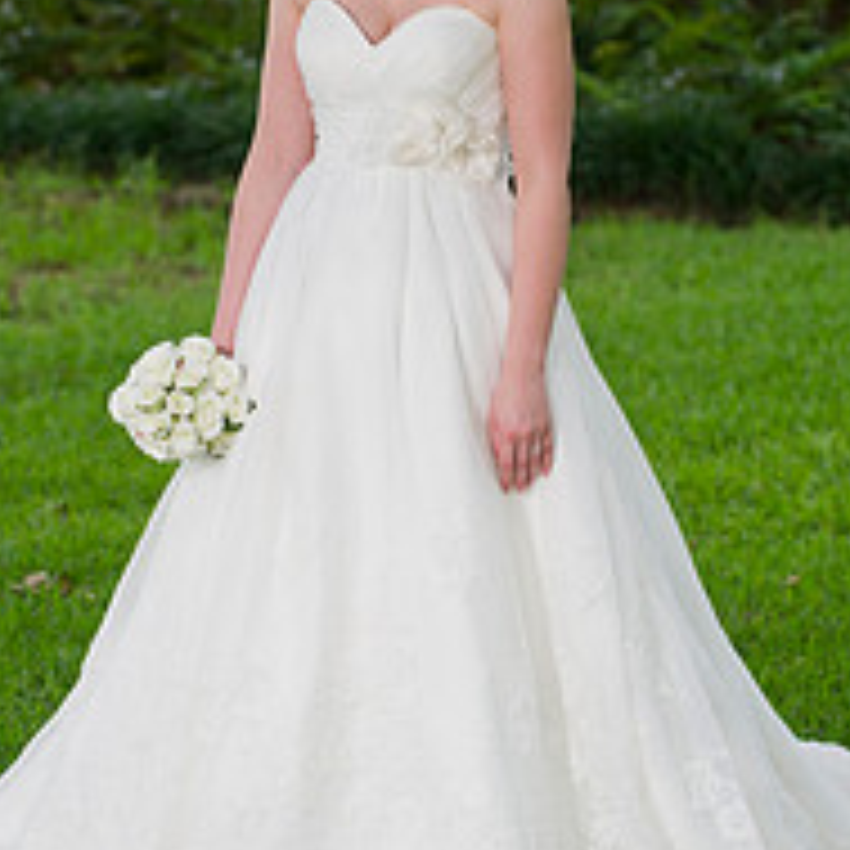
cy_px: 292
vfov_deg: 7.5
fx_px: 6501
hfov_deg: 7.5
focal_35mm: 234
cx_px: 447
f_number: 3.5
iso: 500
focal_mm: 116
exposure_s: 1/400
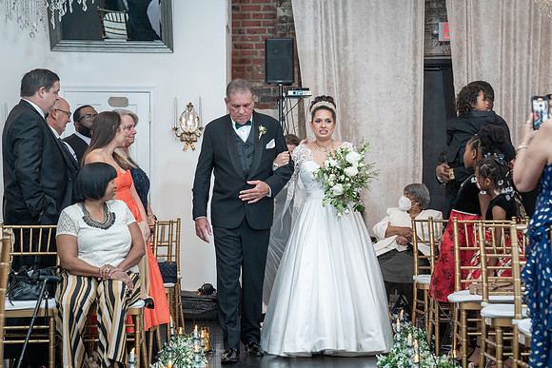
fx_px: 1269
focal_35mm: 83
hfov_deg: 24.5
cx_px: 281
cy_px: 192
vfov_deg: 16.5
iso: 2000
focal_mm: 70
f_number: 4.5
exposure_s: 1/250
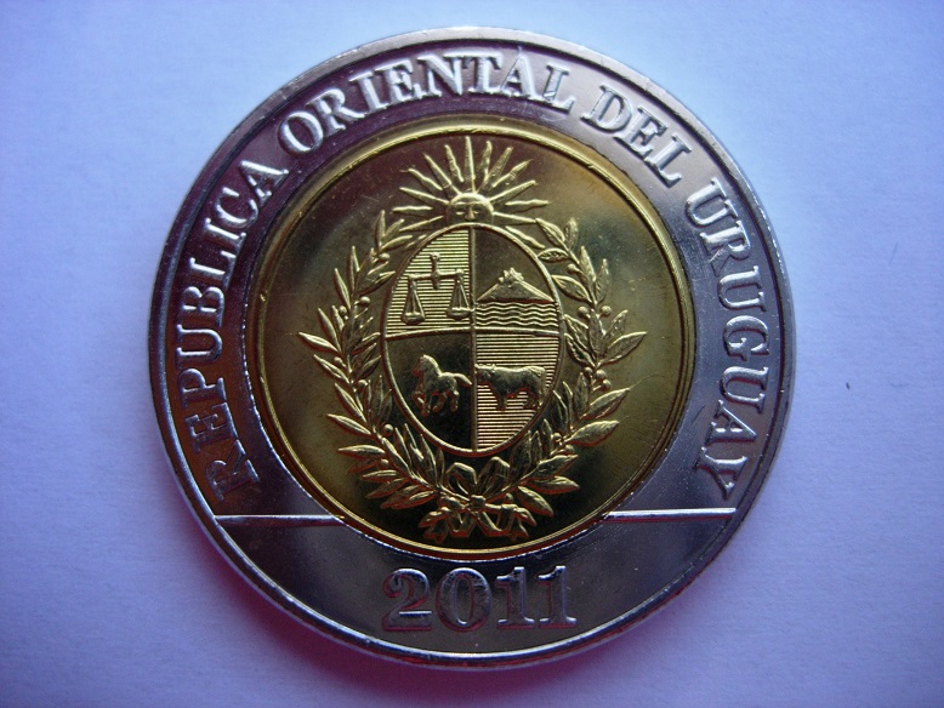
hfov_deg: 49.0
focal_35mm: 38
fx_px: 1037
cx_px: 472
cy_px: 354
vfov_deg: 37.7
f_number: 2.8
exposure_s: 1/32
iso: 133
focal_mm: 7.8
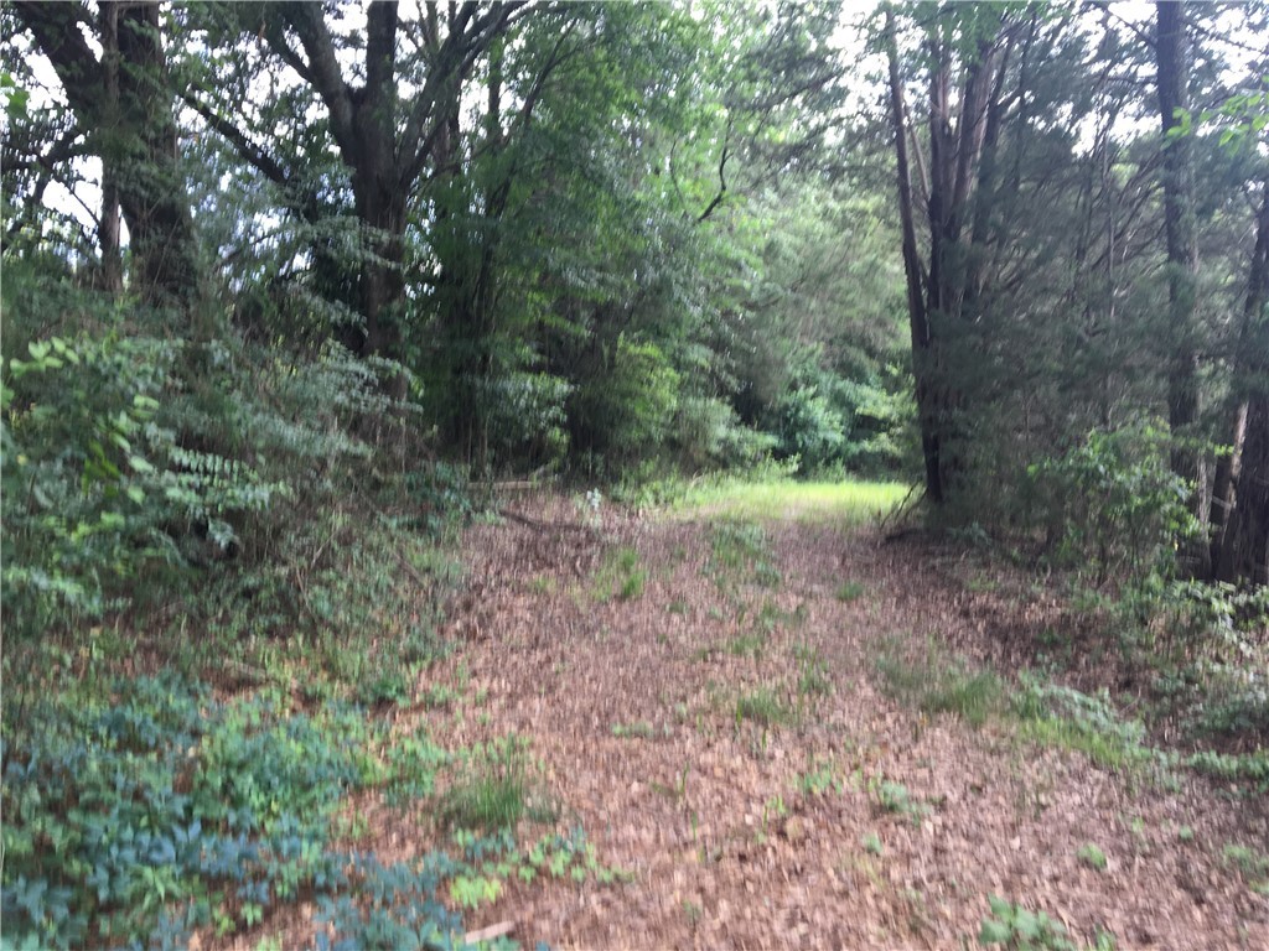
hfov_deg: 61.7
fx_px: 1063
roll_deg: -2.2
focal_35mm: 29
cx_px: 634
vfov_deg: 48.2
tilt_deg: -3.6
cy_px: 476
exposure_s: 1/60
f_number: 2.2
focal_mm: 4.15
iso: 25
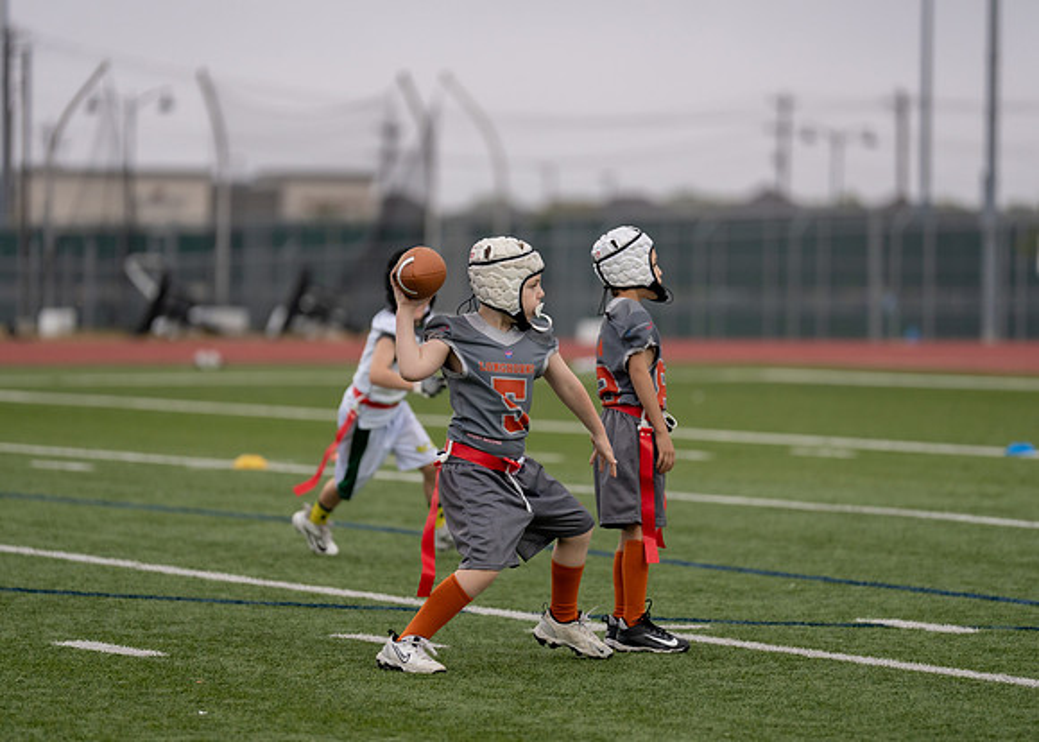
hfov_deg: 9.6
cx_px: 520
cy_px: 371
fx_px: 6183
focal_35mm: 210
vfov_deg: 6.9
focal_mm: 200
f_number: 2.8
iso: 500
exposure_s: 1/1000
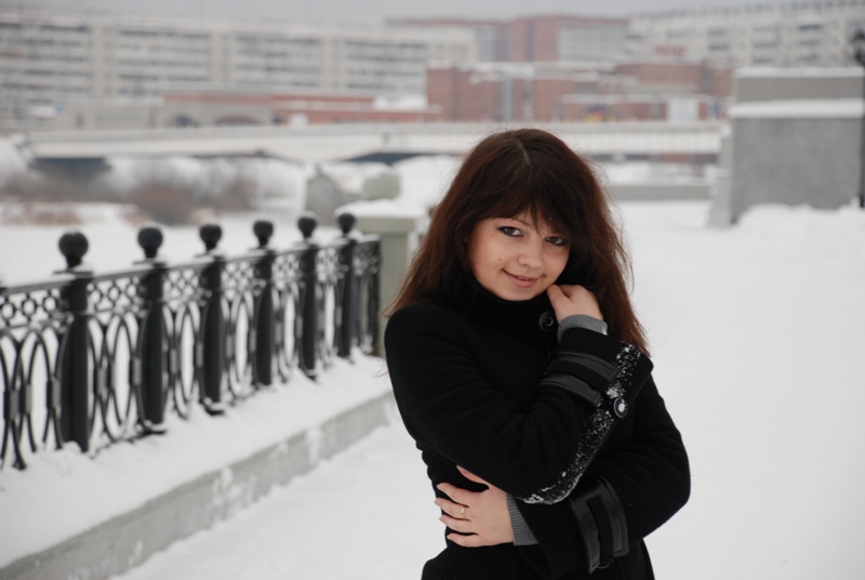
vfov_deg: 10.2
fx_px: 3248
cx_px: 432
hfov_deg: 15.2
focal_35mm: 135
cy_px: 290
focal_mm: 90
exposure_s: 1/160
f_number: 5.6
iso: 200
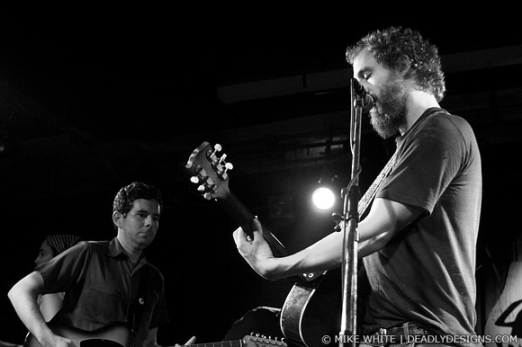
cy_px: 174
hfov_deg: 37.9
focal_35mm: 52
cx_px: 261
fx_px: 761
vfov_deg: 25.7
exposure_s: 1/20
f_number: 2.8
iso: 800
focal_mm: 35
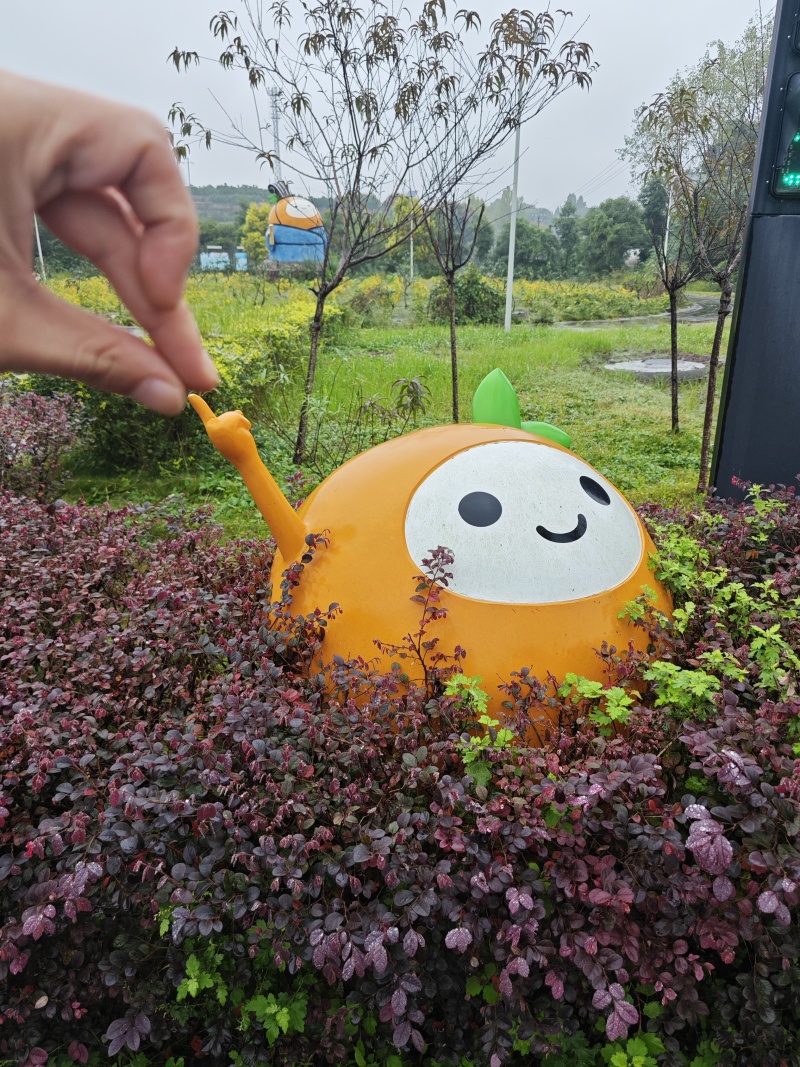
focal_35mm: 23
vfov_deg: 73.9
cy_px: 534
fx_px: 709
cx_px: 400
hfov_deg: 58.9
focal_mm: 5.43
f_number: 1.8
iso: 50
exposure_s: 1/324
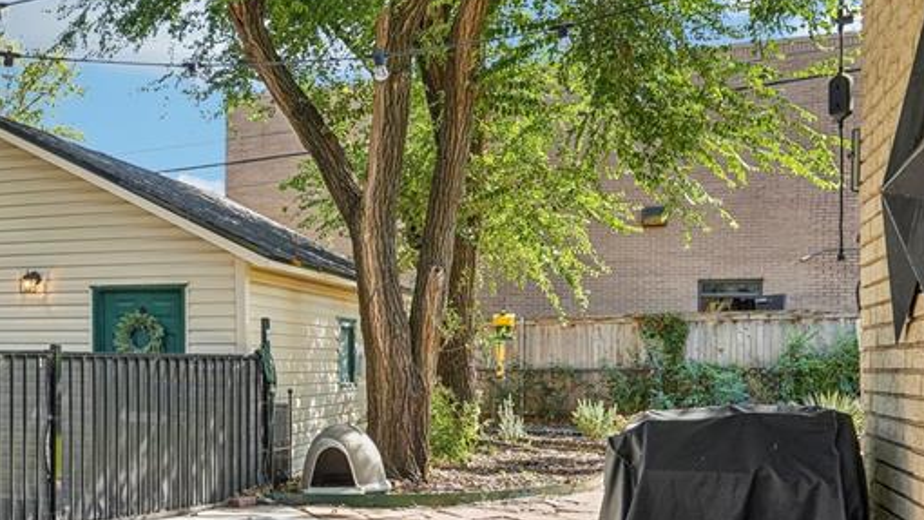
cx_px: 82
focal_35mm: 42
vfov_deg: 27.7
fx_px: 1029
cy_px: 420
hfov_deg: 43.9
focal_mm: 20
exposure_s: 1/25
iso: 100
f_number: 8
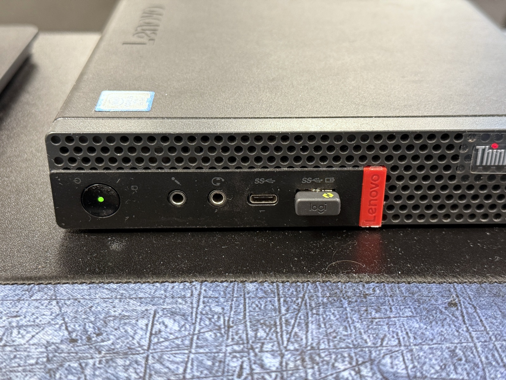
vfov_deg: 30.3
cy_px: 190
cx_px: 253
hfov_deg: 39.7
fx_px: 702
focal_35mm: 48
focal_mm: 6.76
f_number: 1.78
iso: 250
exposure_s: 1/50
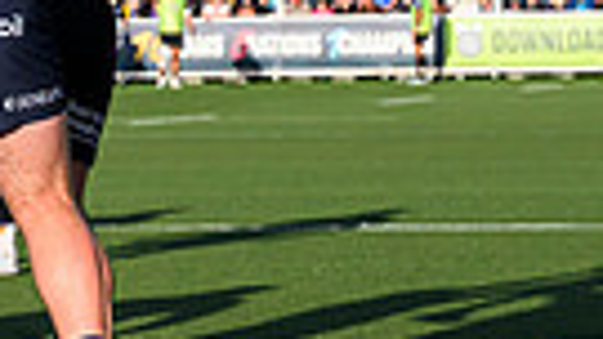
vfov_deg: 3.1
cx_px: -250
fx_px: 6253
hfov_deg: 5.5
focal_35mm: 391
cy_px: -409
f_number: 4.5
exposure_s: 1/3200
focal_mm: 70
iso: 500
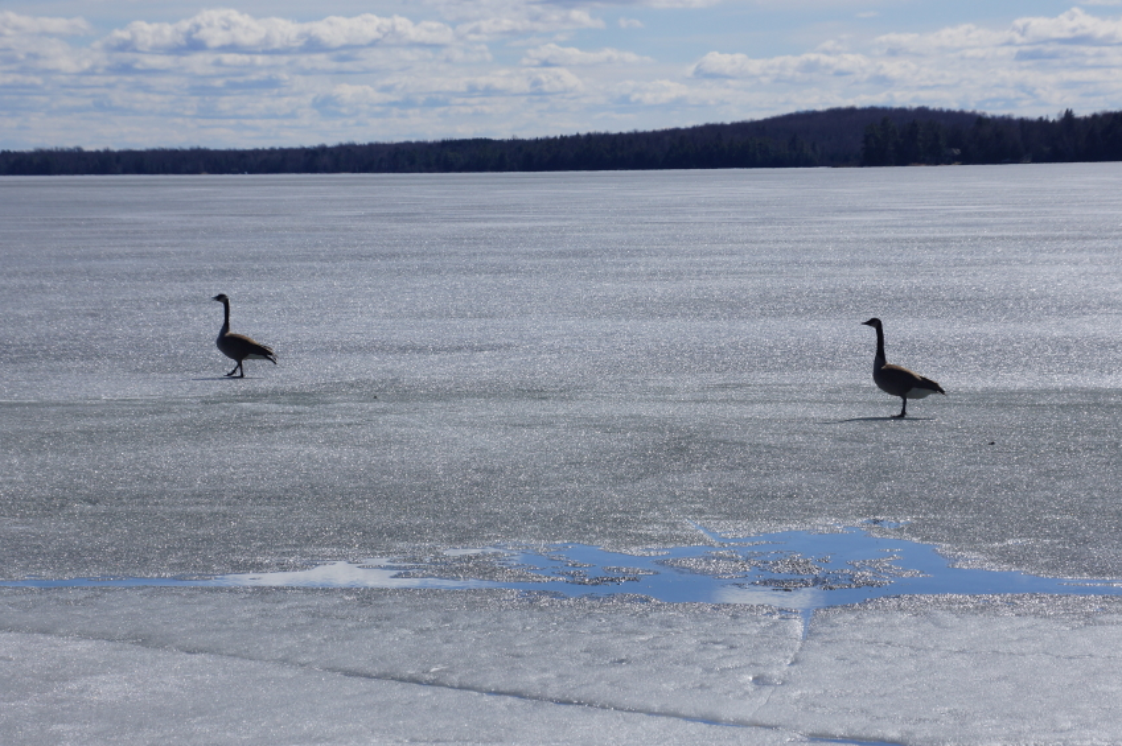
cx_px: 589
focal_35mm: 106
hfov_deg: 19.3
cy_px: 350
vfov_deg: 12.9
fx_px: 3302
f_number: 11
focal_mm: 60
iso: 100
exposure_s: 1/160
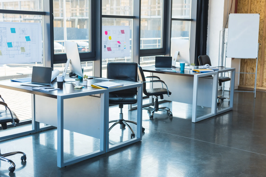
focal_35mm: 50
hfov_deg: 39.6
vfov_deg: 27.0
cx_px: 133
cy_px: 88
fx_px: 370
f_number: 4.5
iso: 500
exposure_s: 1/320
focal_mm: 50
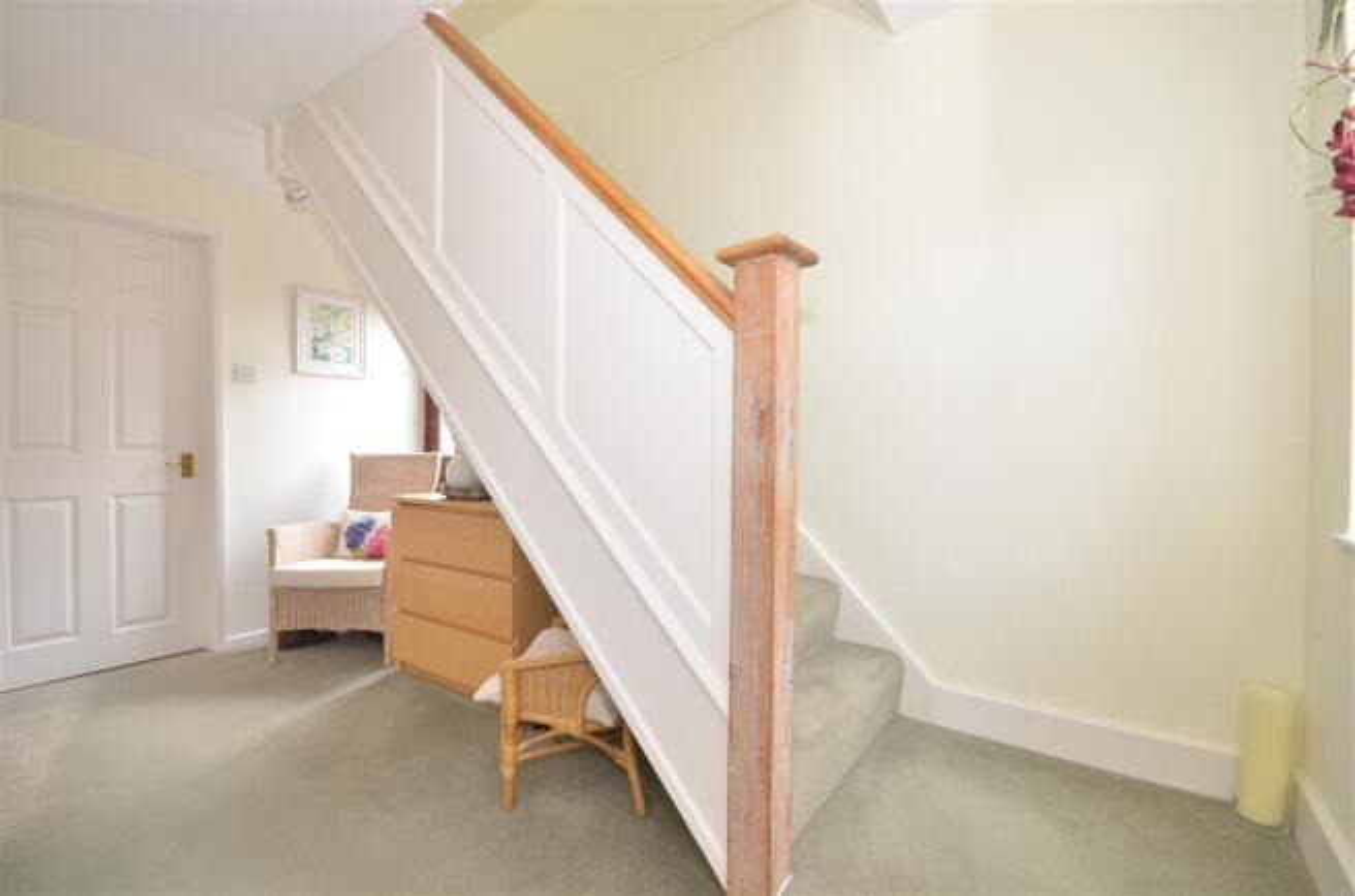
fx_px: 563
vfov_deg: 77.0
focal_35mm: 15
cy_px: 448
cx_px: 678
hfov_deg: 100.5
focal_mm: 10
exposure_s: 1/15
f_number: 7.1
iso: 640
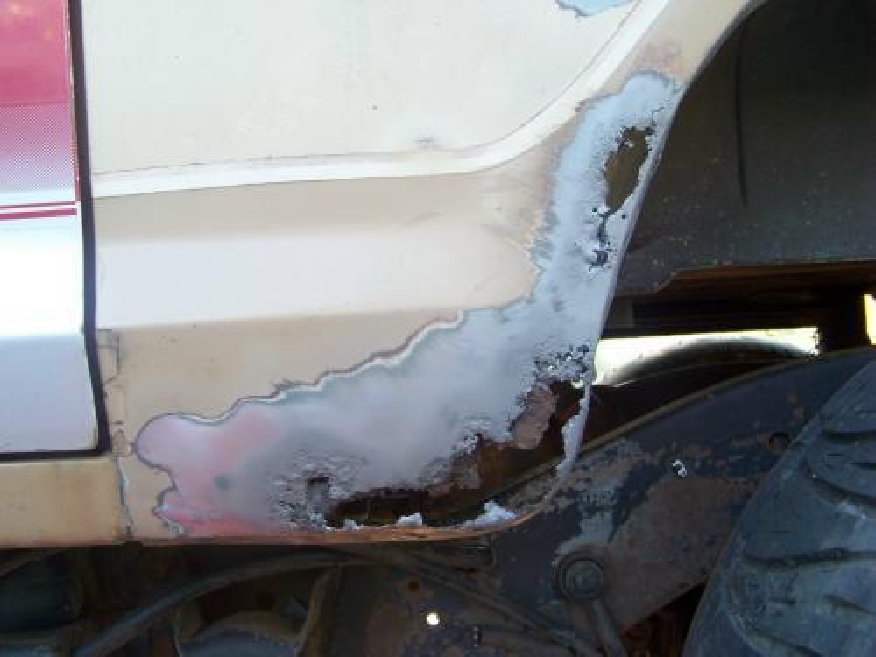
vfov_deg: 29.7
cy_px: 328
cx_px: 438
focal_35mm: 49
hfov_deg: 38.9
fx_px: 1240
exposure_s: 1/30
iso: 86
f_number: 2.8
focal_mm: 7.6
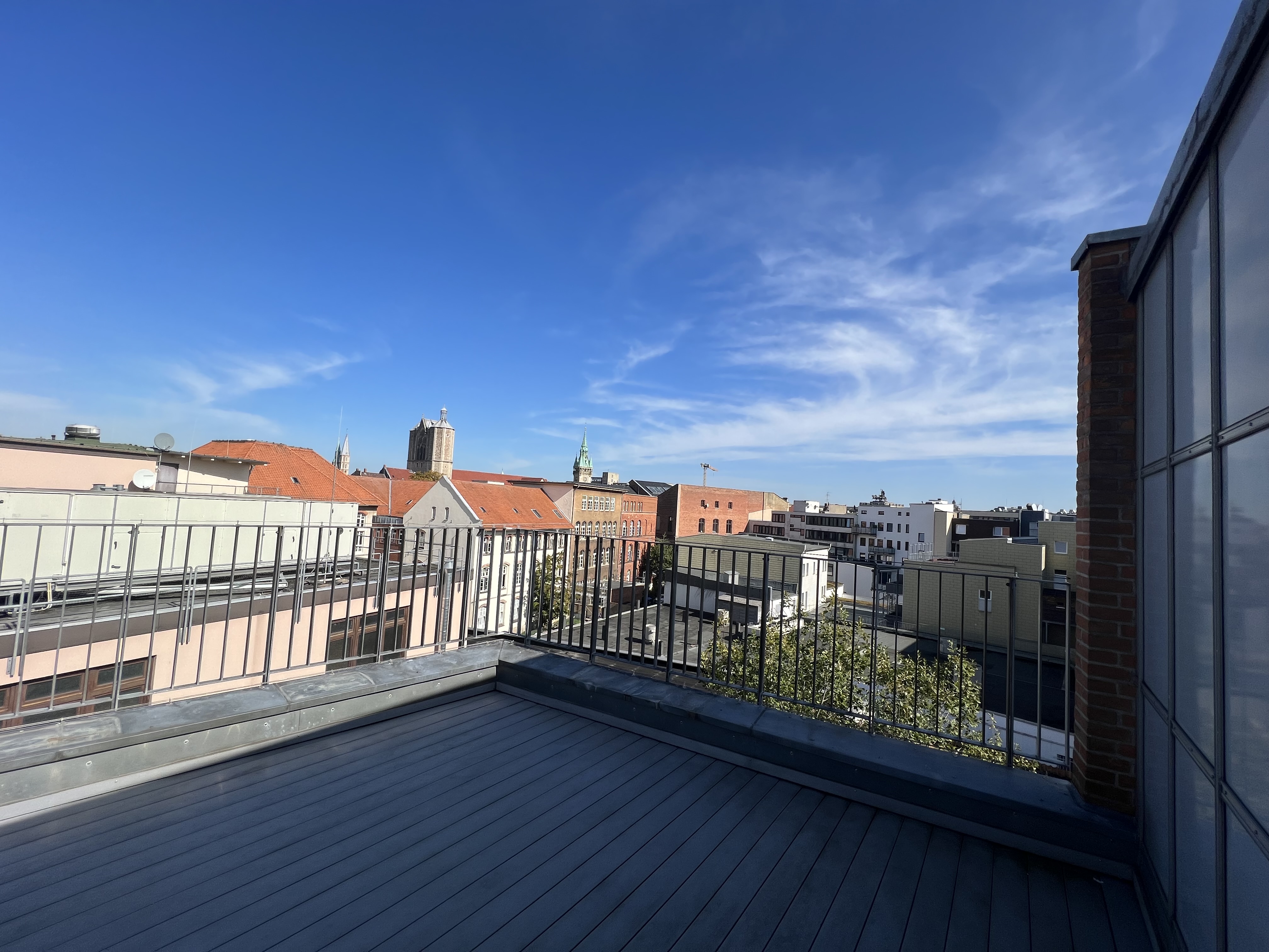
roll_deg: -3.6
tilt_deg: +3.4
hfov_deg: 106.2
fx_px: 477
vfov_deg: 89.9
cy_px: 476
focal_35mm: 13
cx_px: 634
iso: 32
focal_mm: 1.57
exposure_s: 1/2421
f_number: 1.8
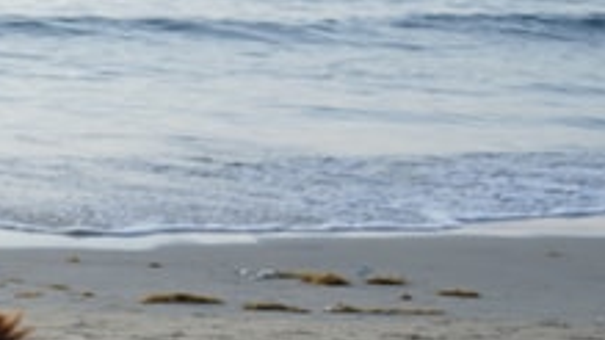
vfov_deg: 8.4
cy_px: 451
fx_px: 2277
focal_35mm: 142
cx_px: -622
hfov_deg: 13.0
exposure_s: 1/125
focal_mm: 33
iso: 100
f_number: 5.6
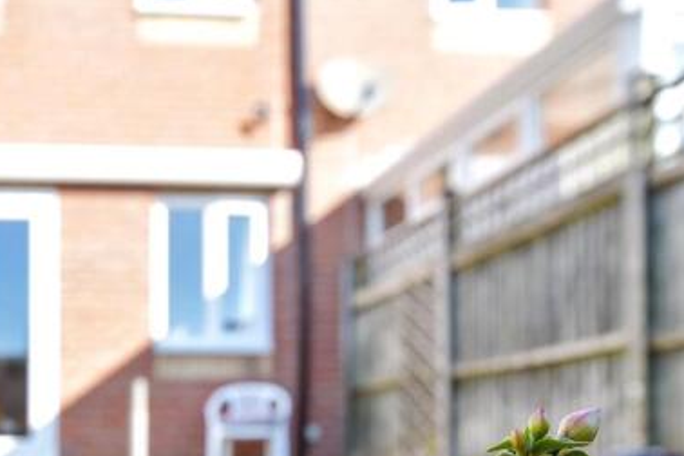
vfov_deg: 25.4
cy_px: 388
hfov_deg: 37.2
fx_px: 988
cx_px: 167
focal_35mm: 52
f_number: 6.3
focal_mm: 20
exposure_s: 1/125
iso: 160
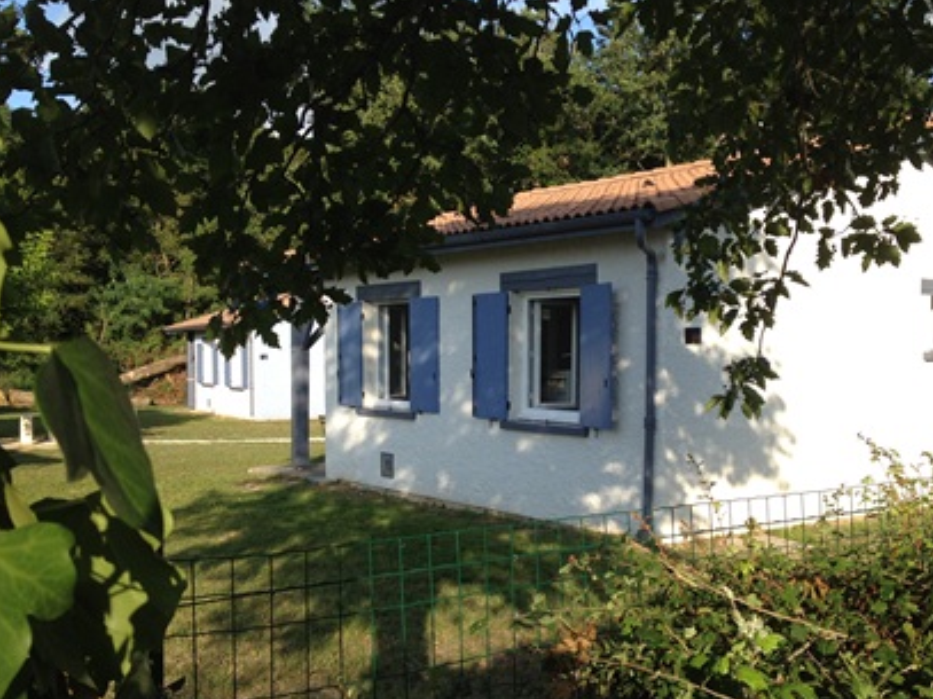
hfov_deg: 43.8
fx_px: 1159
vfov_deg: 33.5
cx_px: 532
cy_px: 414
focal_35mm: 43
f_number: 2.4
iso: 64
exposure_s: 1/812
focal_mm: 4.28
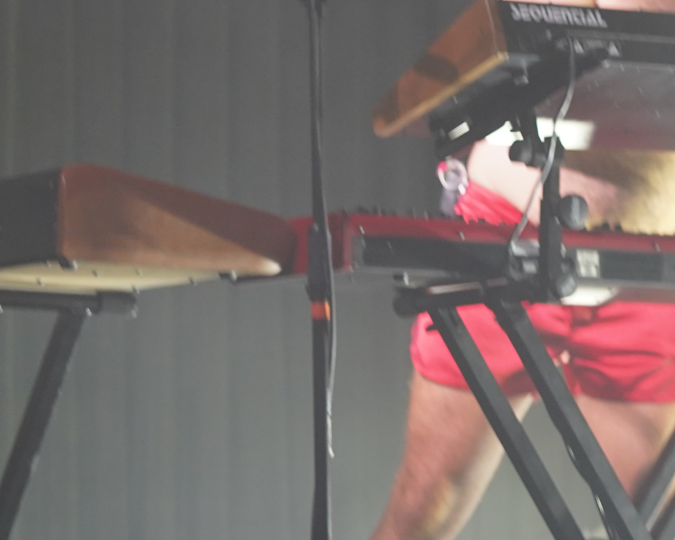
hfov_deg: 8.8
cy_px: 180
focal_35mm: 218
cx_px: 755
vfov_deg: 7.1
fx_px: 4355
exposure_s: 1/160
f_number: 4
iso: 1600
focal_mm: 70
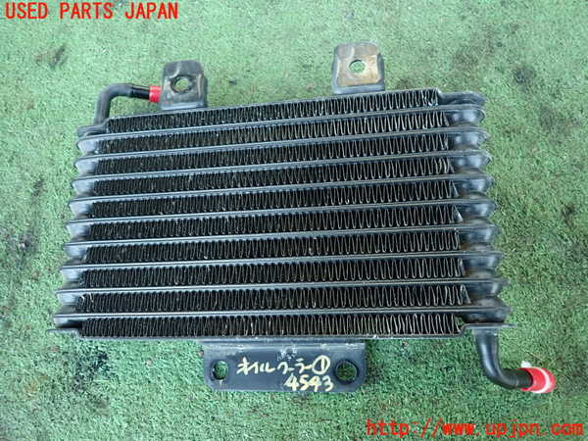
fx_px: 425
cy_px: 220
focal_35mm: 25
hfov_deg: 69.4
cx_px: 294
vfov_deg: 54.9
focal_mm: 4.5
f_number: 2
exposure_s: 1/40
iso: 200
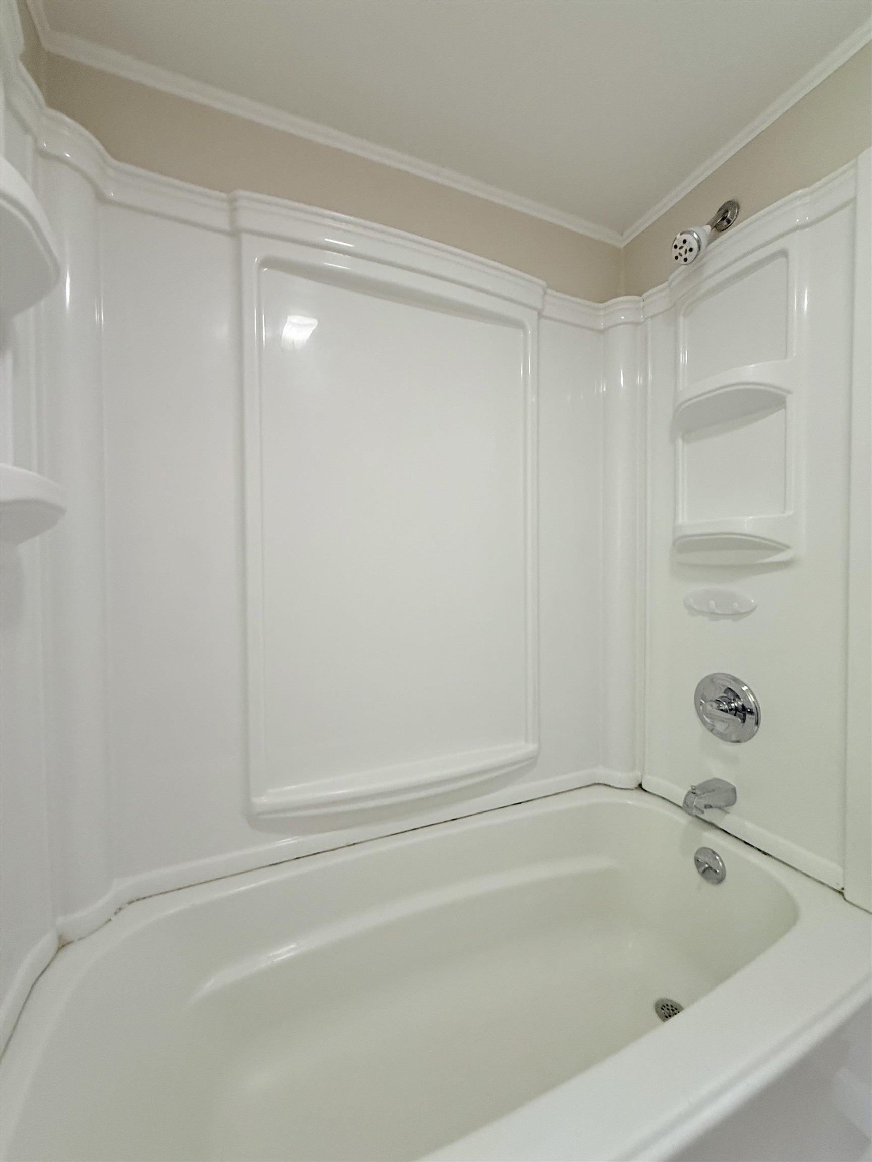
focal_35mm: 14
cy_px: 581
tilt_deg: -2.5
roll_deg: -0.3
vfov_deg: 102.1
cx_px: 436
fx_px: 470
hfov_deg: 85.7
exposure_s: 1/60
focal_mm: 2.22
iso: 250
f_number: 2.2
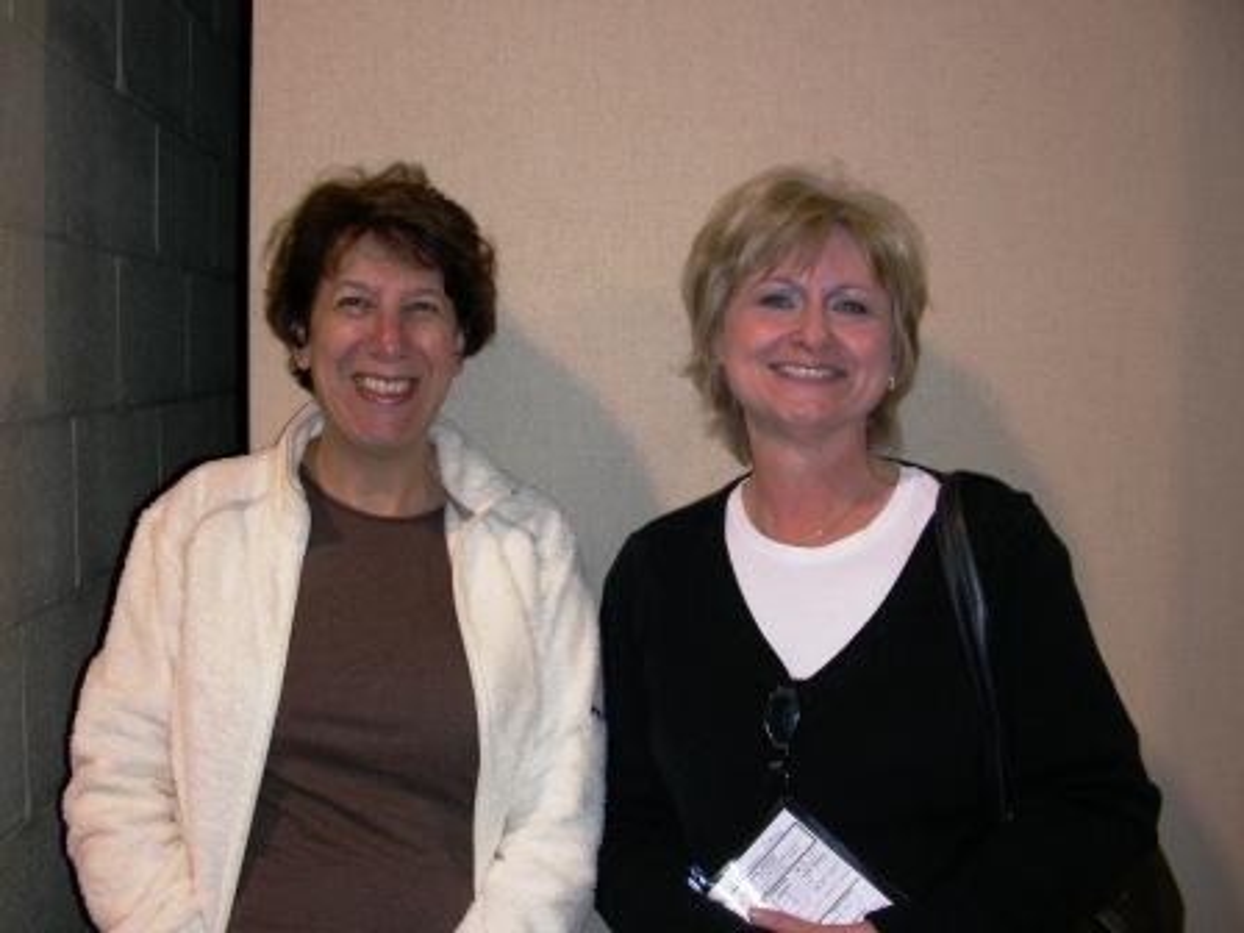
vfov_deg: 37.7
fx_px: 1366
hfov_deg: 49.0
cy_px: 466
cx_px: 622
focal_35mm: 38
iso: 50
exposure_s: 1/60.1
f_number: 3.5
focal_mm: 6.3
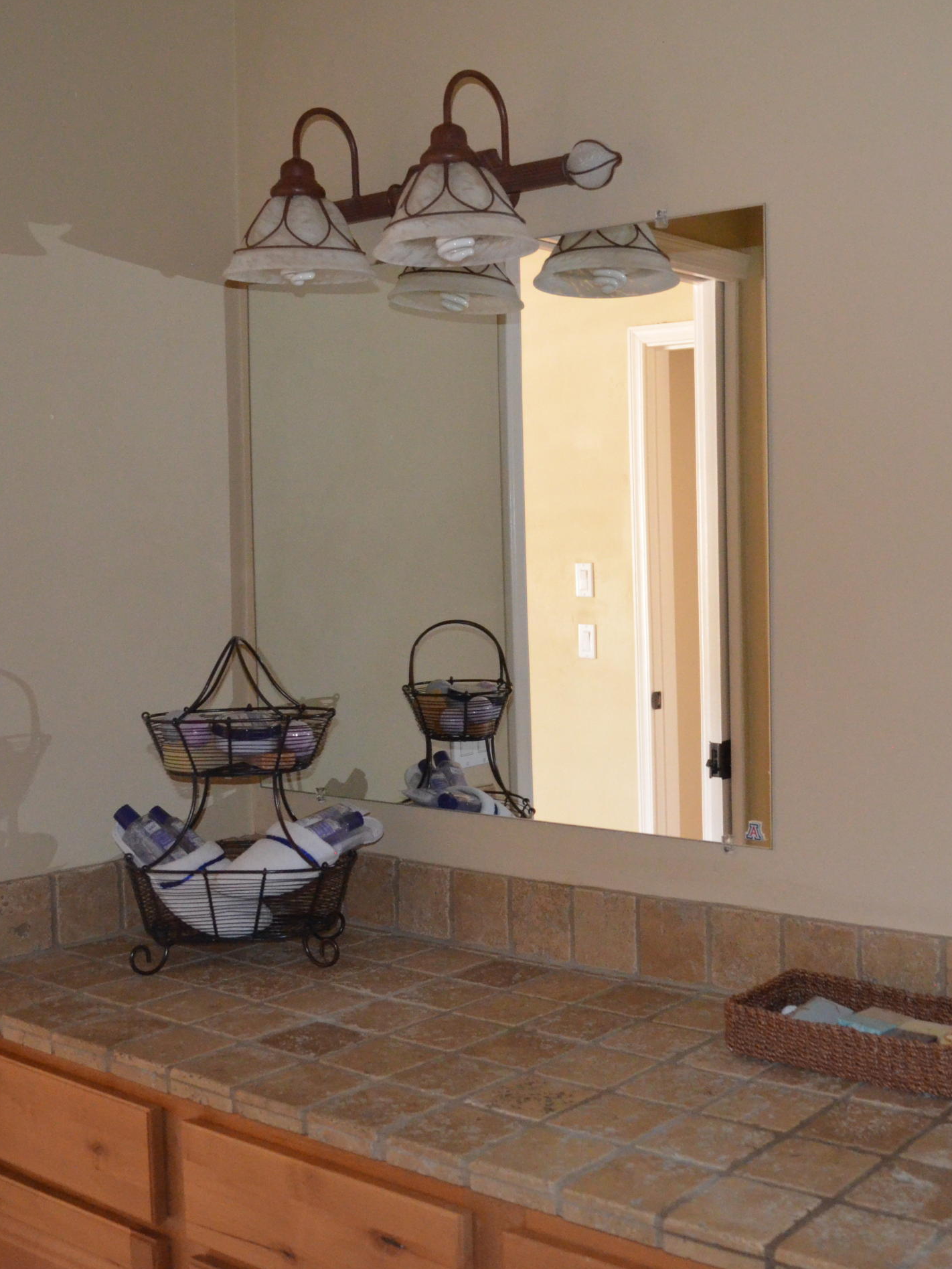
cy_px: 625
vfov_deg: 45.8
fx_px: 1503
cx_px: 675
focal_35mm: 41
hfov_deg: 34.6
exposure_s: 1/60
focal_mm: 18
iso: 3200
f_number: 3.5
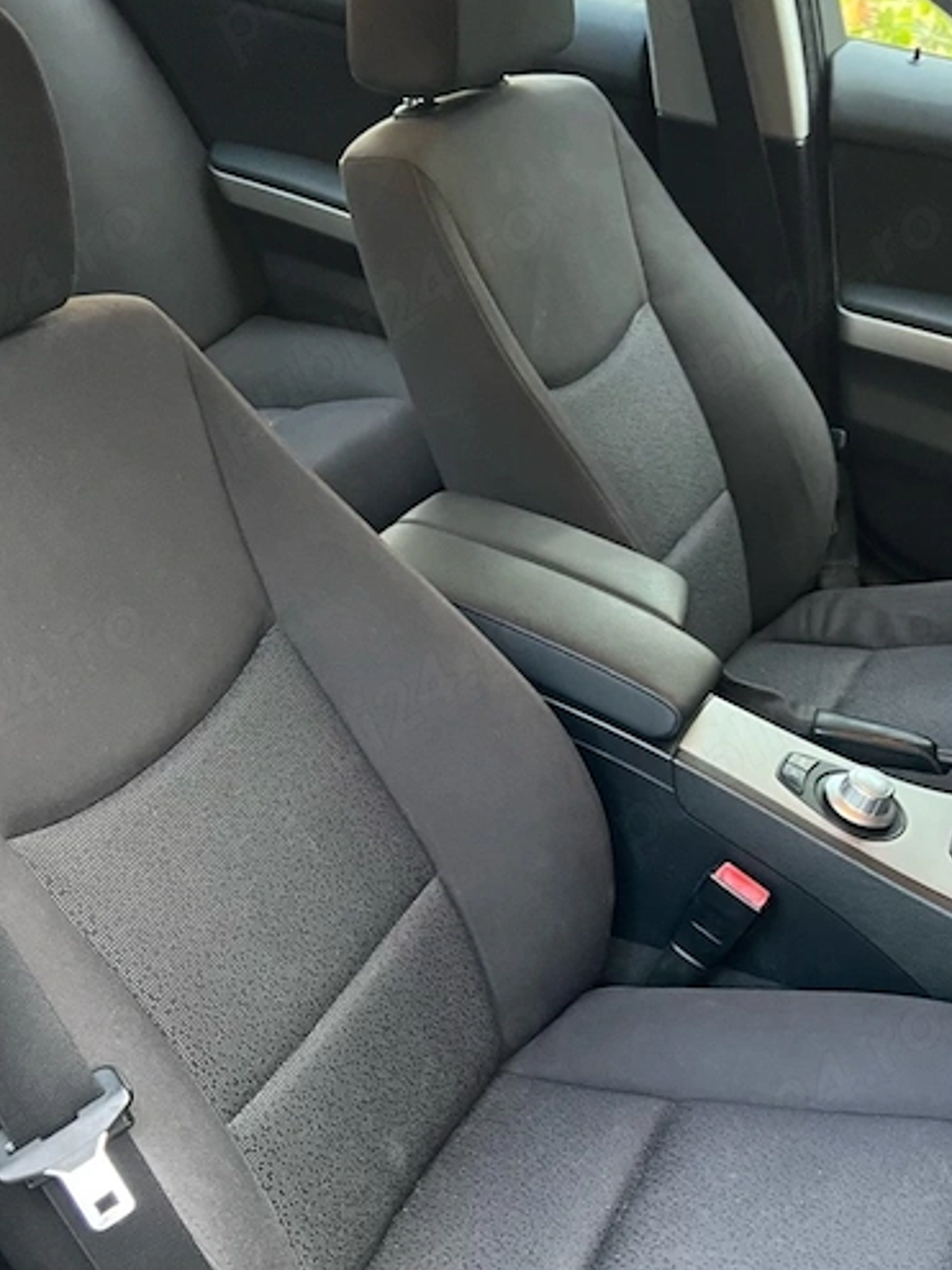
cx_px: 480
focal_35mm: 42
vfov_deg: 44.5
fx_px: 1541
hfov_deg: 34.3
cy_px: 788
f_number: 1.5
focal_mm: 5.7
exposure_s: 1/60
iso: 500
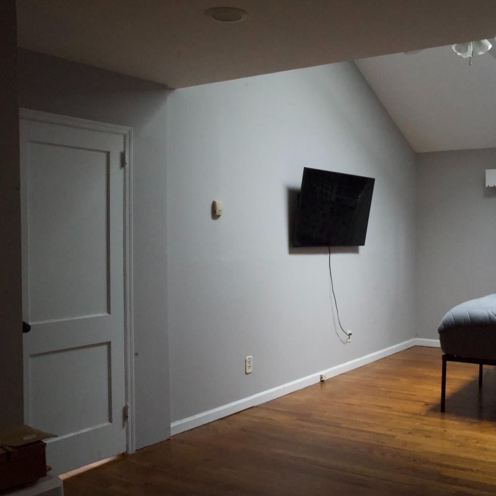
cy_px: 252
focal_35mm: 38
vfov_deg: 43.6
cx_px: 346
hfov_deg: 42.7
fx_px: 620
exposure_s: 1/30
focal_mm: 29.2
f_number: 20
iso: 25600
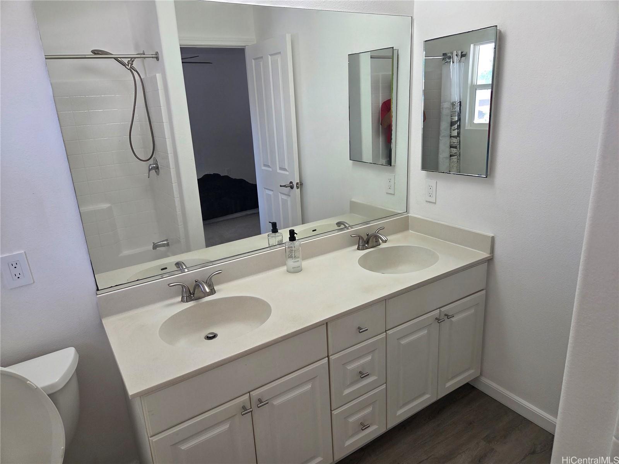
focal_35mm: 23
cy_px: 232
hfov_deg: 73.9
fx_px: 411
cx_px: 310
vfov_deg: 58.9
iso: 100
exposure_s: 1/120
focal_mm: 5.4
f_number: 1.8
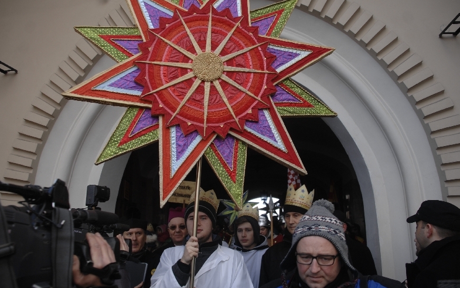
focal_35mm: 28
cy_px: 138
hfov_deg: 66.5
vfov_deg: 44.6
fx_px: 351
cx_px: 229
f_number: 3.5
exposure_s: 1/125
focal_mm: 18
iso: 100
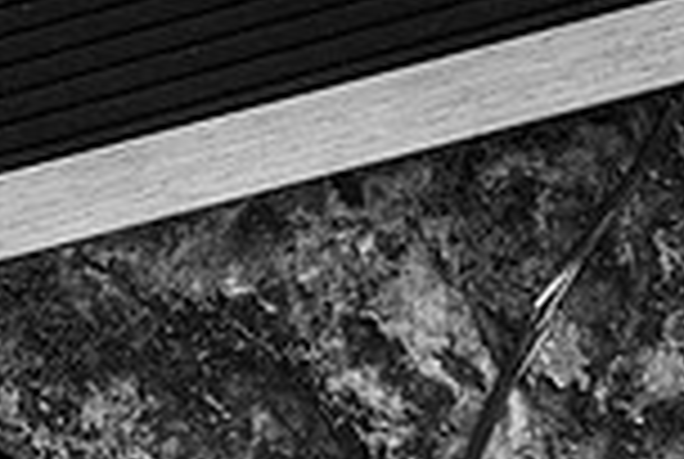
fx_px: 2932
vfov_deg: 8.6
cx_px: -59
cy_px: -362
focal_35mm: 154
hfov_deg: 13.1
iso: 125
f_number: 3.2
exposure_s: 1/200
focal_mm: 36
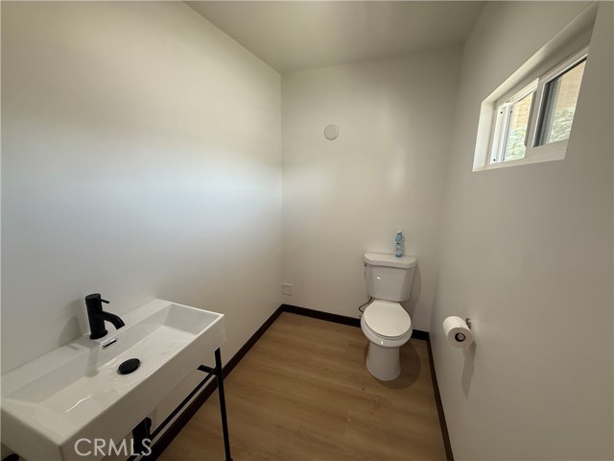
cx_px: 307
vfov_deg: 85.7
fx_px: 248
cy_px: 230
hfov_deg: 102.1
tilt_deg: -10.5
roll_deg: -1.5
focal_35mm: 14
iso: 200
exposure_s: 1/120
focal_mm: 2.22
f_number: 2.2
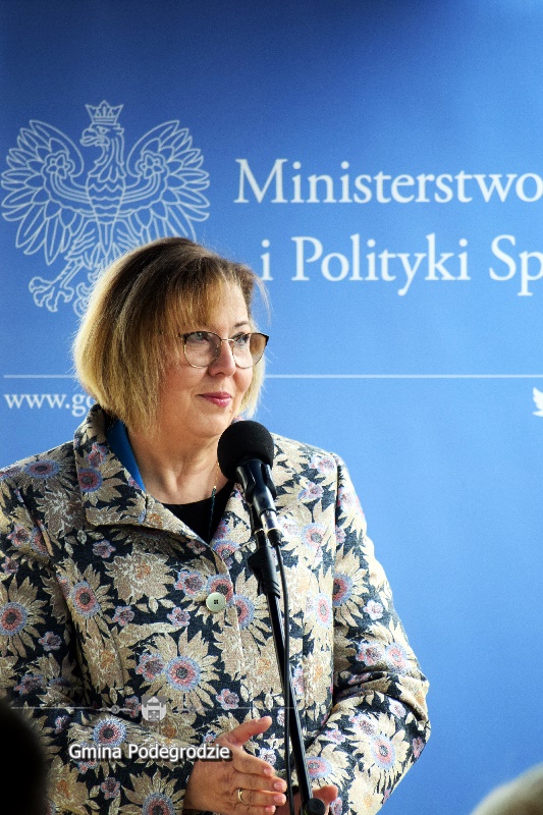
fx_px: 10185
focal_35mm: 450
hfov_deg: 3.1
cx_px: 272
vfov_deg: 4.6
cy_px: 408
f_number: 6.3
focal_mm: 300
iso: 800
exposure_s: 1/250
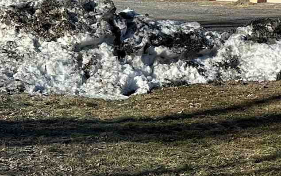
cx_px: 460
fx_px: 942
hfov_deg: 15.3
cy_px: -125
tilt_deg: +5.8
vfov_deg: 10.1
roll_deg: -1.2
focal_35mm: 123
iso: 80
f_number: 1.78
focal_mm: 6.86
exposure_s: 1/6623
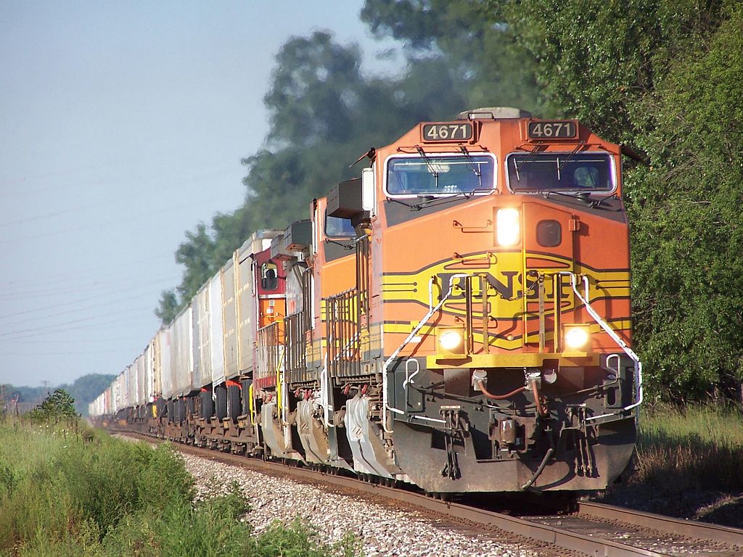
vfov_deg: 3.9
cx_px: 372
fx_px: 8156
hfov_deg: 5.2
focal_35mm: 380
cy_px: 278
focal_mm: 63
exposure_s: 1/500
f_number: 3.7
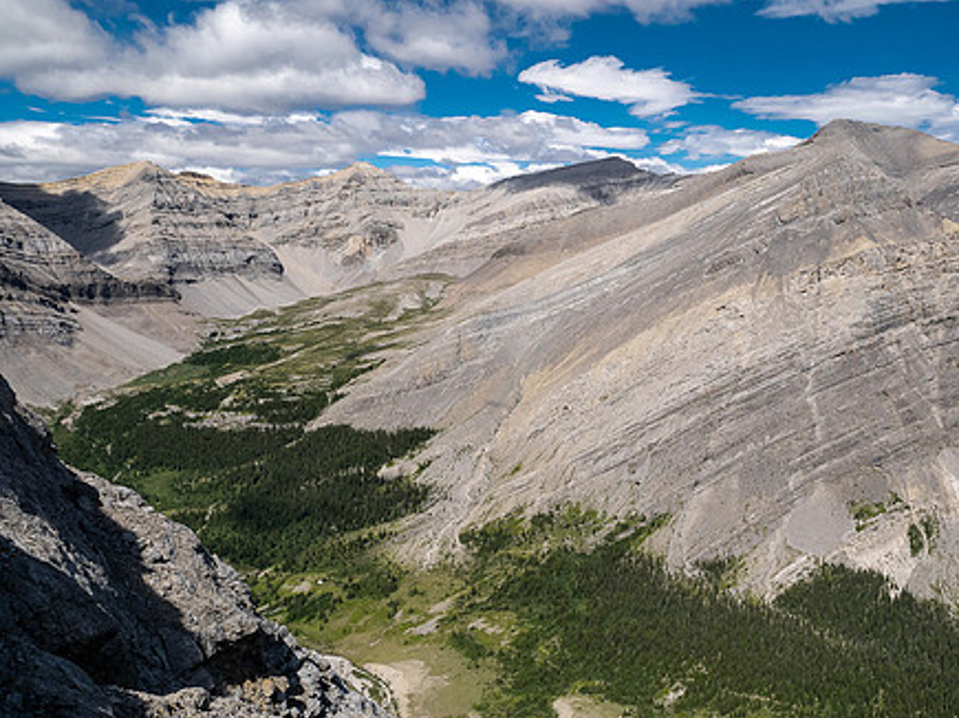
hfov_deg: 56.6
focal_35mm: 32
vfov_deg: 44.1
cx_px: 549
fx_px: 886
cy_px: 389
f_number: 8
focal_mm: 12
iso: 200
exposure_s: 1/320
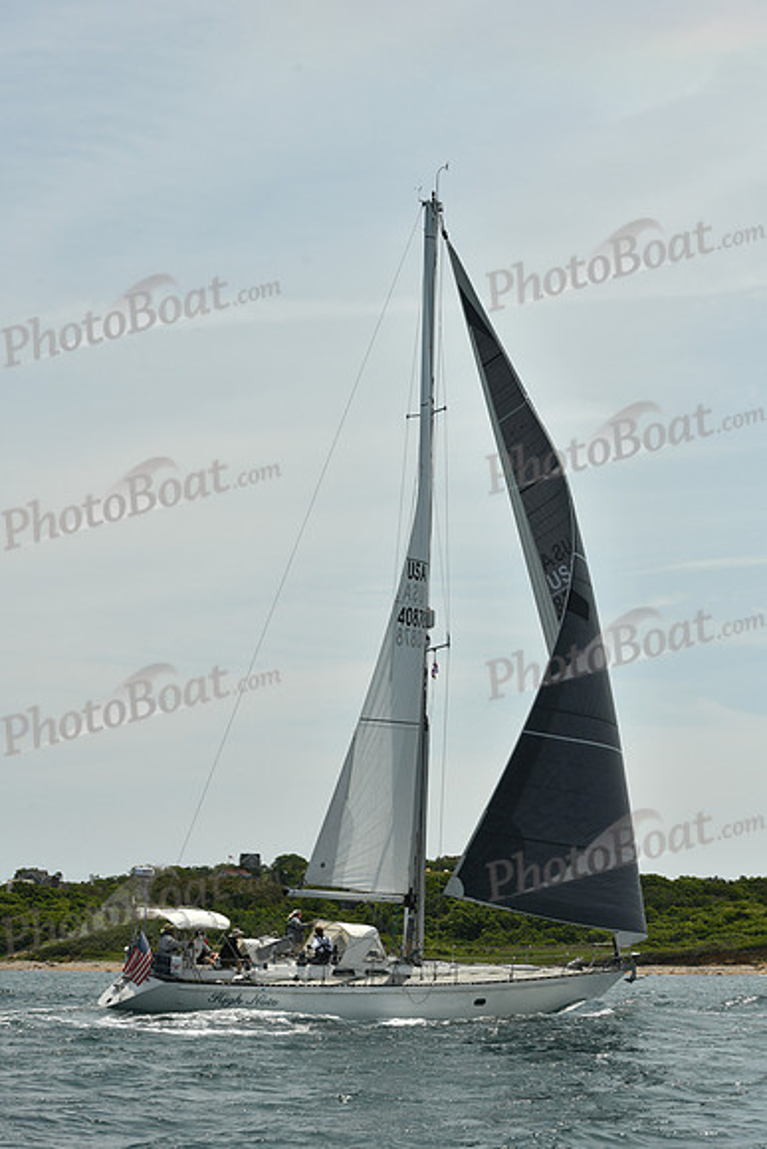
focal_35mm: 70
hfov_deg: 19.5
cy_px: 574
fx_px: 2236
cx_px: 384
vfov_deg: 28.8
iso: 320
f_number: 10
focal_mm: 70
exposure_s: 1/1250
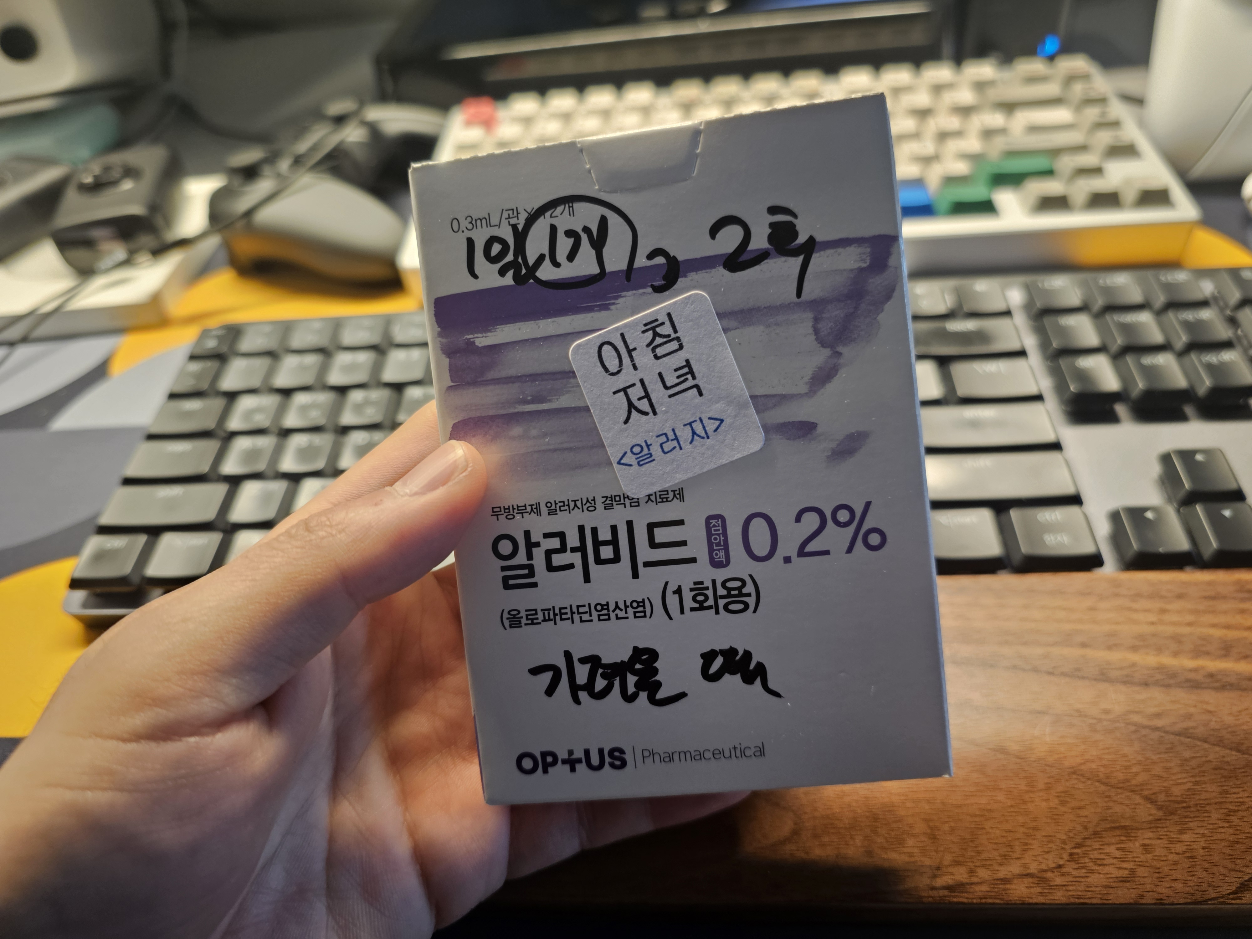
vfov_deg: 58.9
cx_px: 626
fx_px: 832
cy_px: 470
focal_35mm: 23
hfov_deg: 73.9
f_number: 1.7
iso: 250
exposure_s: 1/51
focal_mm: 6.3
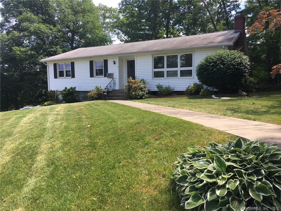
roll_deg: +1.2
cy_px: 106
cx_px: 140
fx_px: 235
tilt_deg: -5.1
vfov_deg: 48.2
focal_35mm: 29
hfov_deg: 61.7
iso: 25
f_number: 2.2
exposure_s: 1/630
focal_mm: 4.15
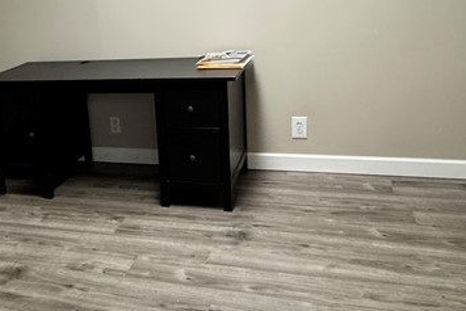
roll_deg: +5.7
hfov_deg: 44.9
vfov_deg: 31.8
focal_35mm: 42
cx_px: 118
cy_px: 123
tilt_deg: -15.5
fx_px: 544
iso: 400
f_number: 2.2
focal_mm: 2.22
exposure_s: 1/60
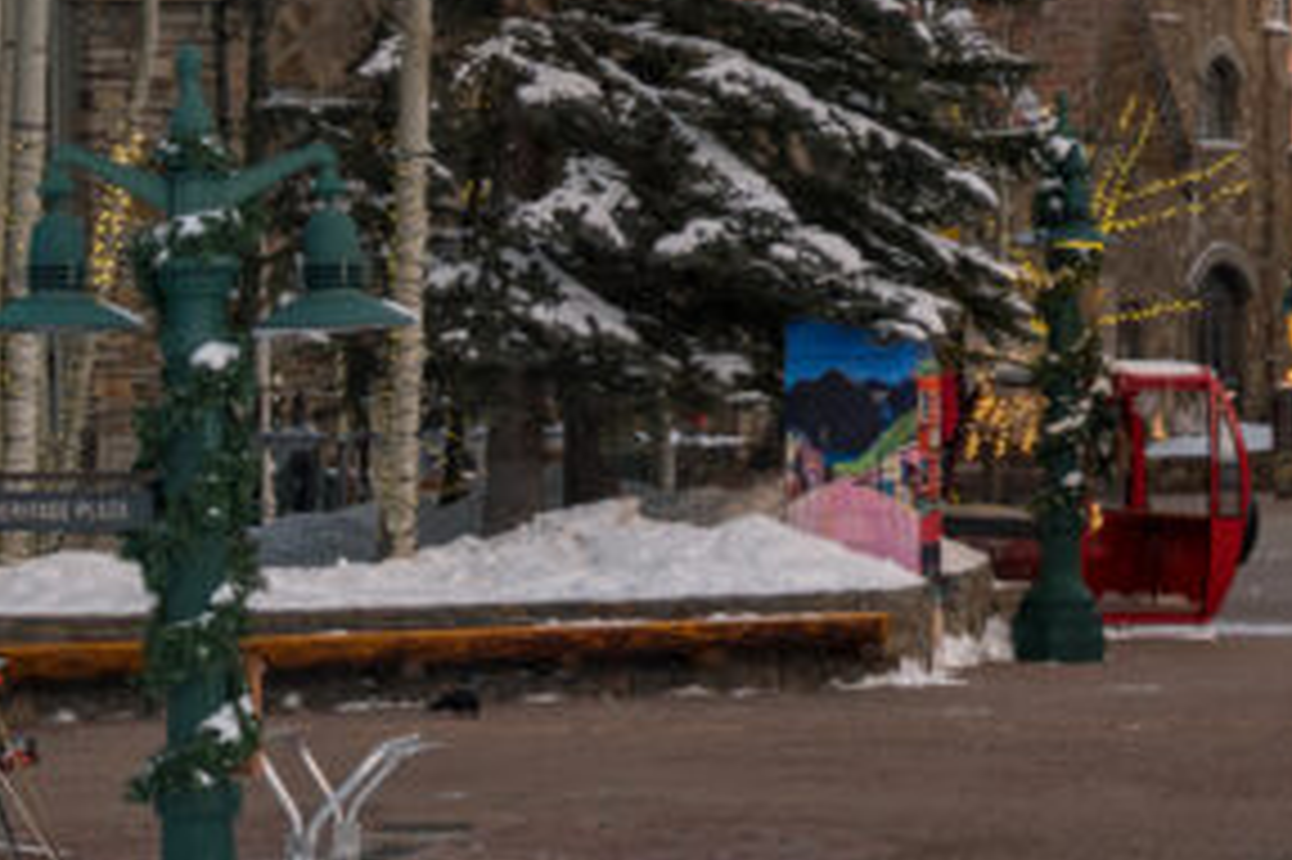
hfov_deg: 10.1
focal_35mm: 193
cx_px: 2255
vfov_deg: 7.0
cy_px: -516
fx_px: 6922
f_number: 7.1
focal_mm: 54
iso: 800
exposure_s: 1/60
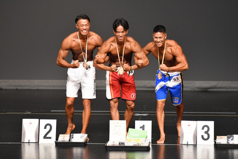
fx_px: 2280
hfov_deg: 6.0
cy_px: 80
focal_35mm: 345
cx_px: 119
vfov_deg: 4.0
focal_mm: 230
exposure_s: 1/400
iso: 2500
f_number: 5.6
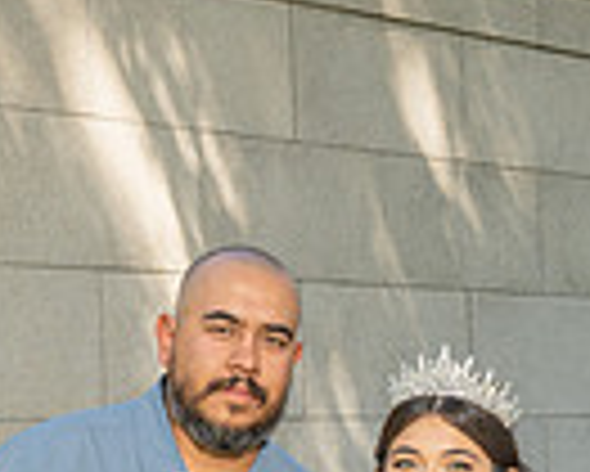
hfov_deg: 11.3
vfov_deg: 8.6
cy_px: 881
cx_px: 377
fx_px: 2988
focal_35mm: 171
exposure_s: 1/125
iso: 64
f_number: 6.3
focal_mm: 35.4
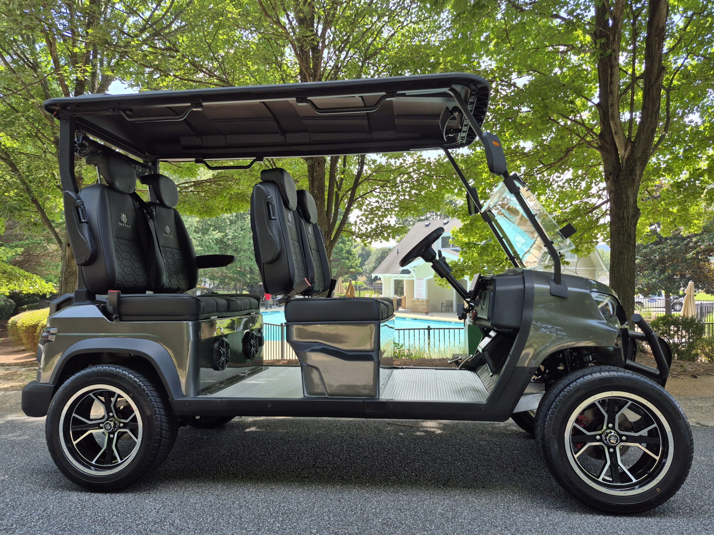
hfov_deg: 73.9
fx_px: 474
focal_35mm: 23
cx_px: 357
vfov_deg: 58.9
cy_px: 268
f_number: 1.8
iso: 25
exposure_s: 1/364
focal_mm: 5.4
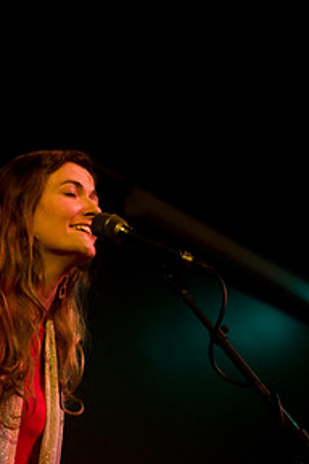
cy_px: 314
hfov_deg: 11.7
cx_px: 120
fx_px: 1506
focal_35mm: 117
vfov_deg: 17.4
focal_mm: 50
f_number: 1.8
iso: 800
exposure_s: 1/100
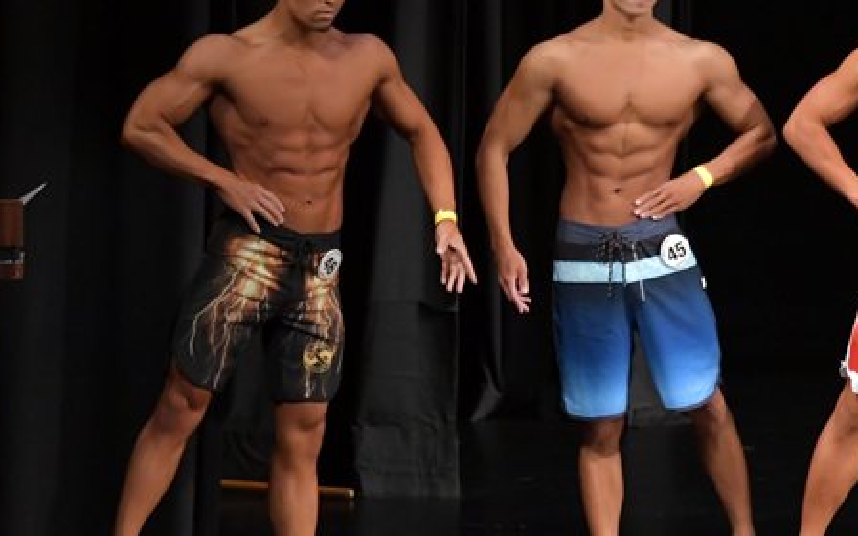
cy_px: 234
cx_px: 351
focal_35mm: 449
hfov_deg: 4.7
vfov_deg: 2.9
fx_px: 10499
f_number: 5.6
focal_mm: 170
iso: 5000
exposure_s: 1/400
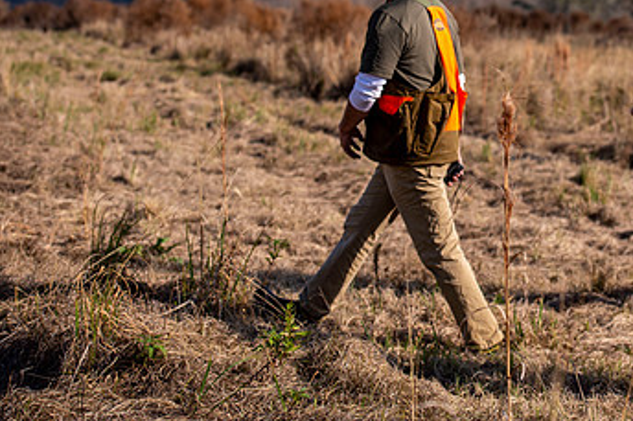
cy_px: 118
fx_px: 2074
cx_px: 504
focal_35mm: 118
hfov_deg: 17.2
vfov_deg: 11.6
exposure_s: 1/2000
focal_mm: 70
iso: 200
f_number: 4
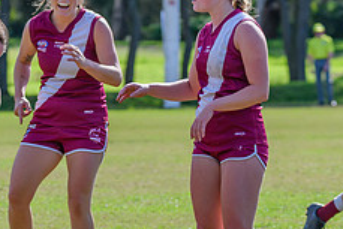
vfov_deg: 2.6
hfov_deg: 3.9
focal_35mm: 523
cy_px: 173
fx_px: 4986
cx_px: -28
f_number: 7.1
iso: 800
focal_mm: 170
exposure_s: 1/1250
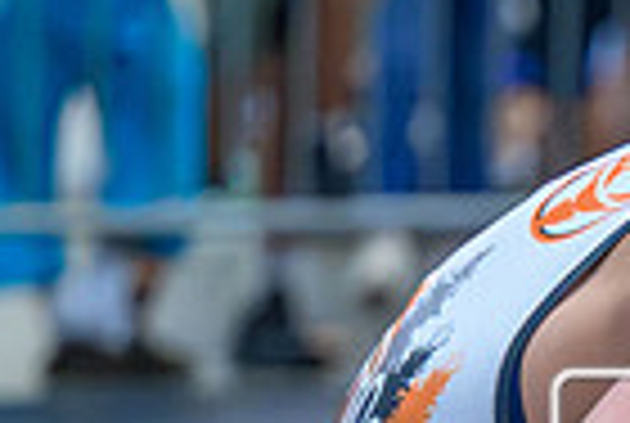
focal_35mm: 463
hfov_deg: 4.4
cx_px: 895
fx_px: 8120
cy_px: 762
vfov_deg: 3.0
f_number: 2.8
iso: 12800
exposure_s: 1/800
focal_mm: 82
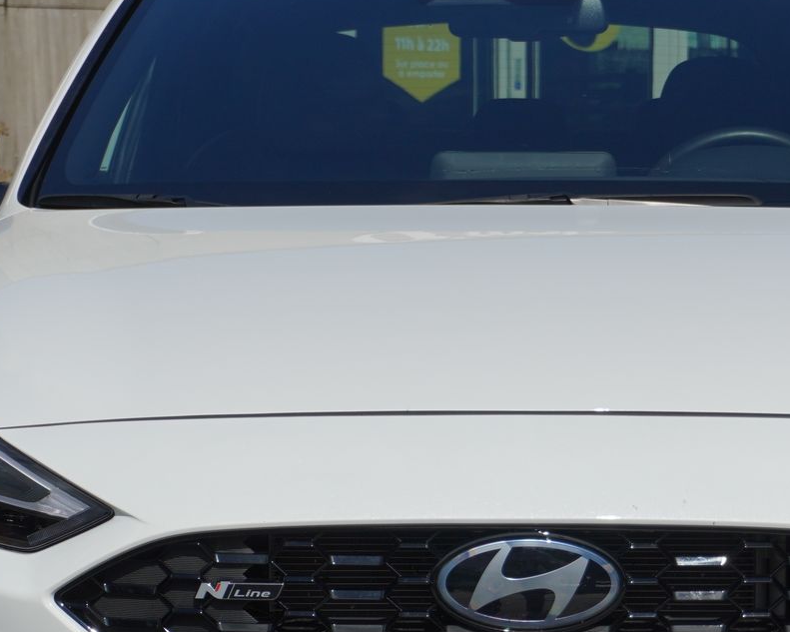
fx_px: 3582
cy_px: 429
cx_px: 506
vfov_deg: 10.1
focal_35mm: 153
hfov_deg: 12.6
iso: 100
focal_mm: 43
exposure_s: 1/800
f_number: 5.6
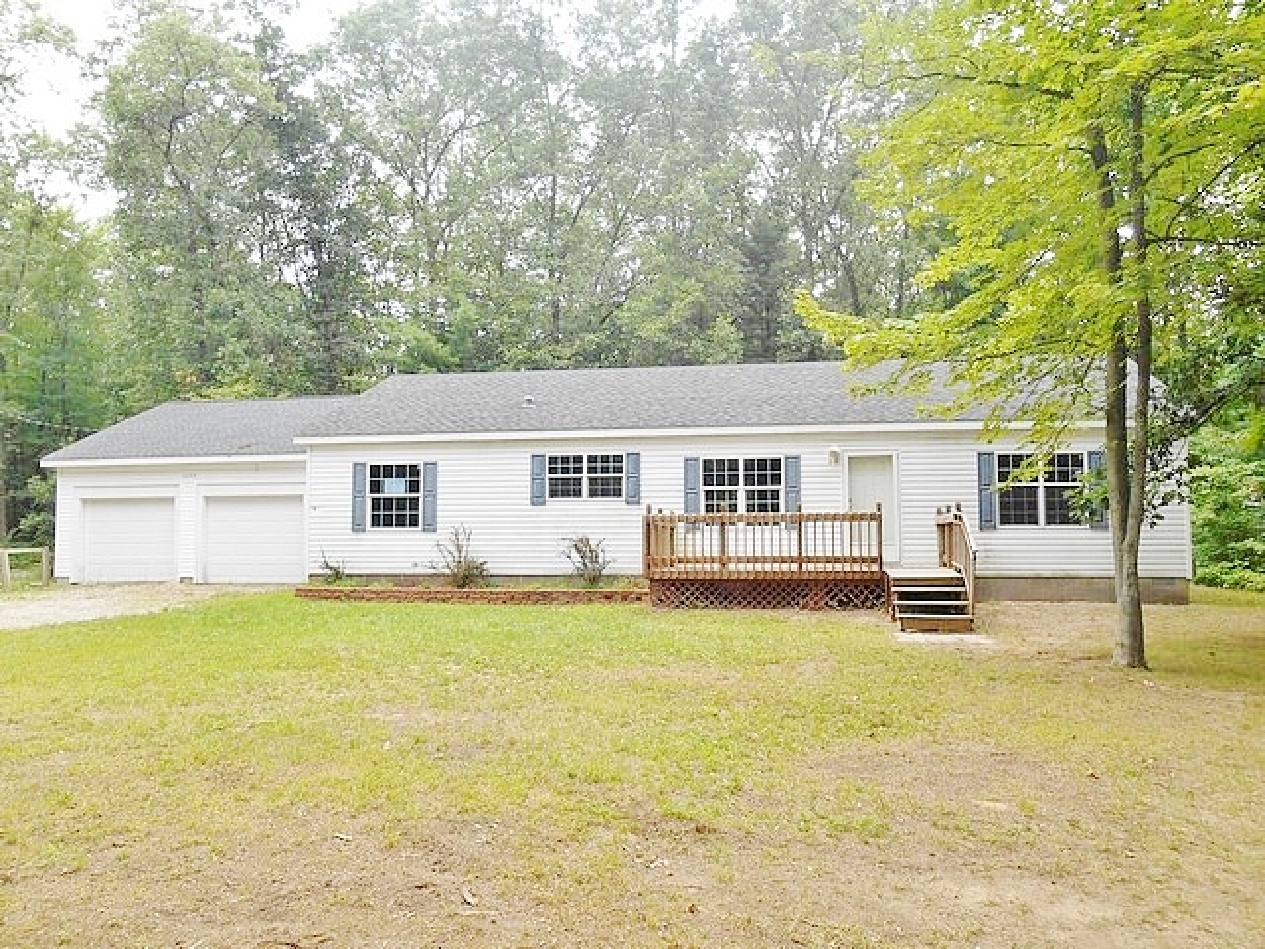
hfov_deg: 67.3
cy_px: 474
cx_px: 632
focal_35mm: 26
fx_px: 950
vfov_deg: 53.1
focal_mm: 4.7
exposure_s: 1/60
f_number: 3.4
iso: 80
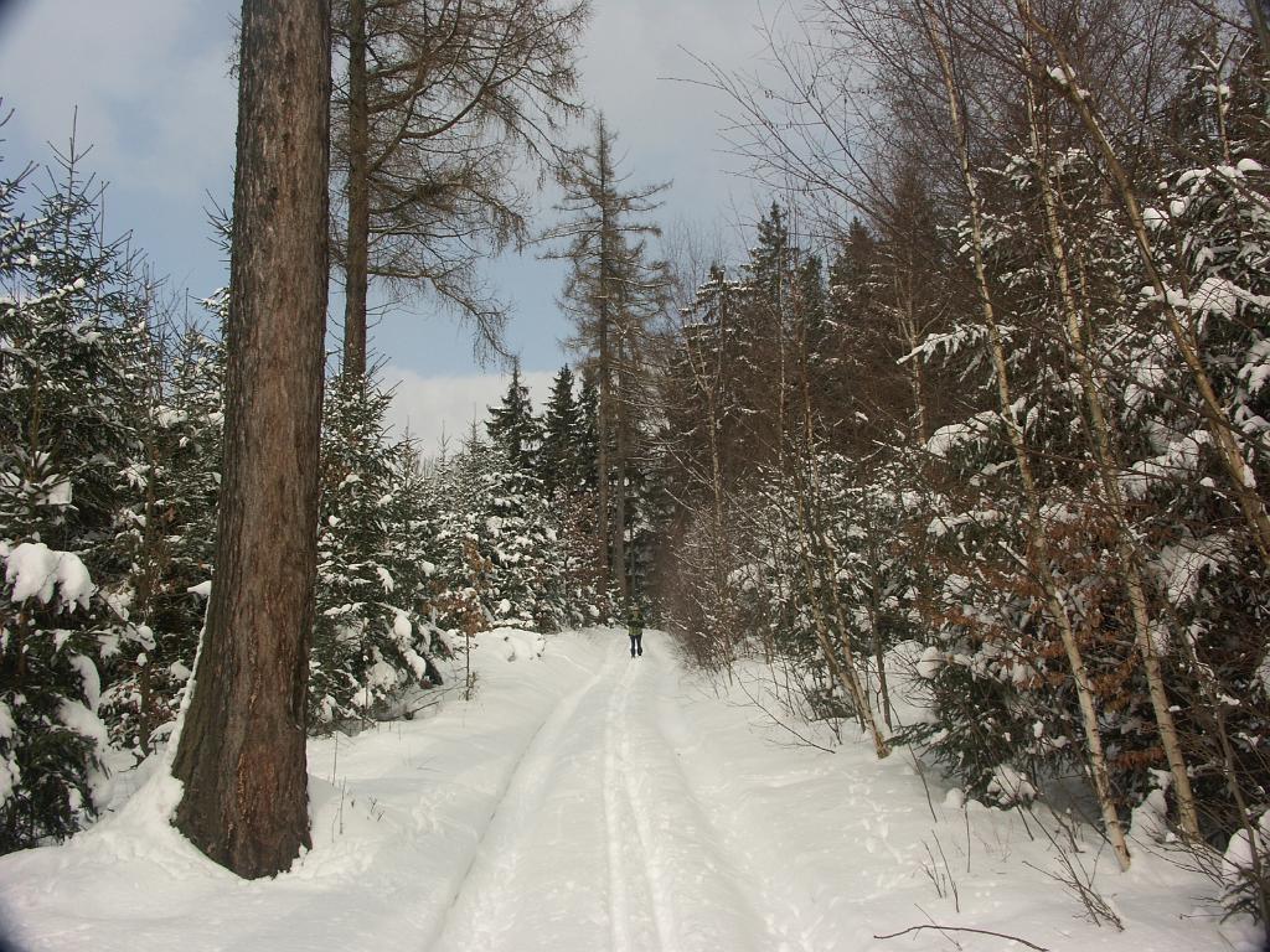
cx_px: 635
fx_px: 1174
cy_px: 476
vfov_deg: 44.2
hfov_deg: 56.8
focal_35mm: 32
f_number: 7.1
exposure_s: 1/320
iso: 64
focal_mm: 8.23
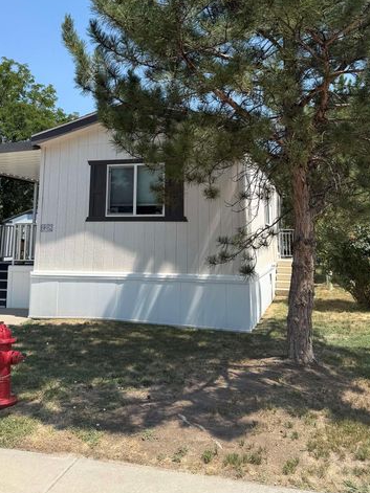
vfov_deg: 52.7
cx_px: 159
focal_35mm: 34
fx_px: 485
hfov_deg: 41.7
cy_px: 154
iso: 80
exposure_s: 1/3279
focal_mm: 6.76
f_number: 1.78
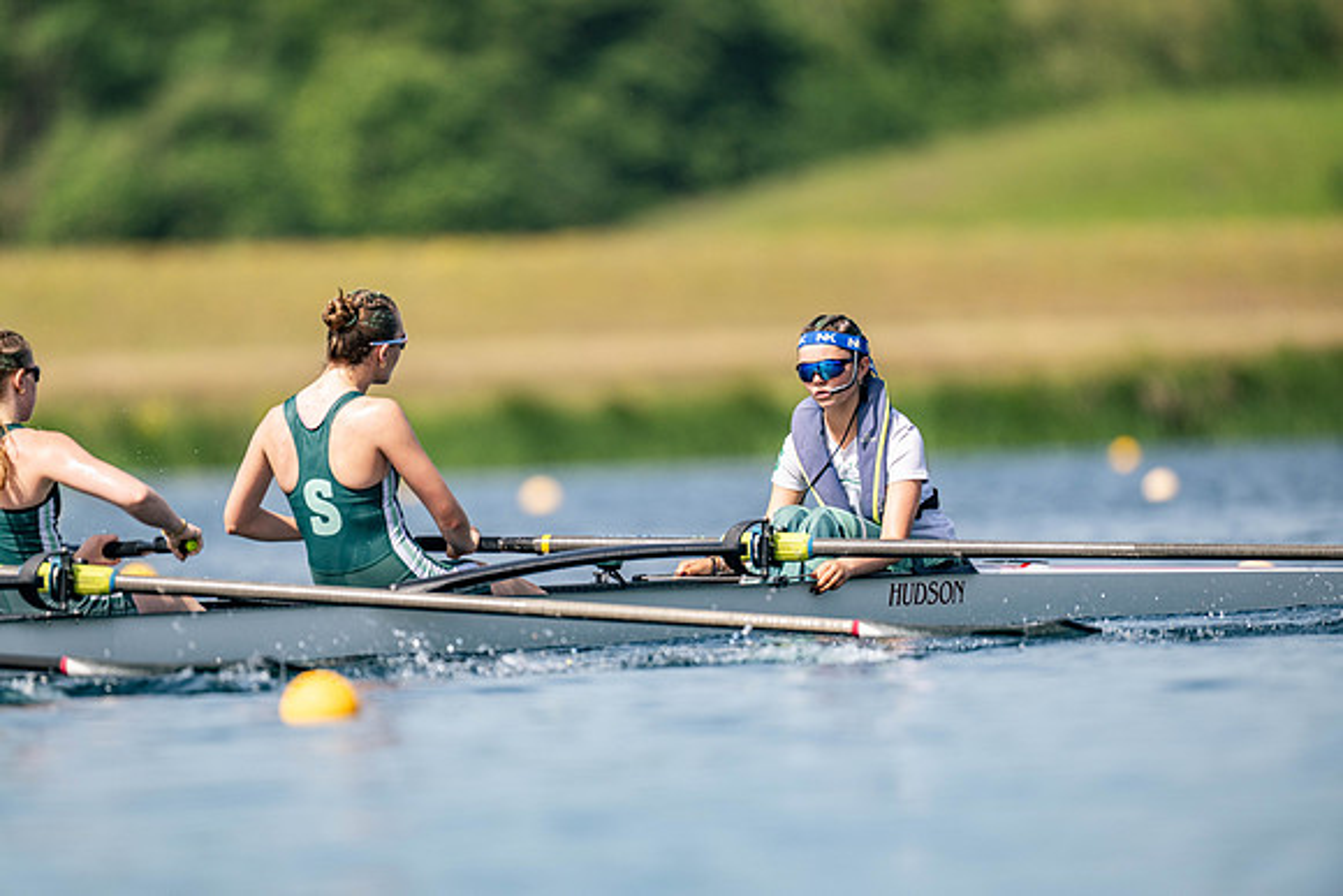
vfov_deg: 2.3
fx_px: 22388
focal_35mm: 600
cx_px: 672
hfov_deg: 3.4
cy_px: 448
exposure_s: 1/2500
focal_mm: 600
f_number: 4
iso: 160
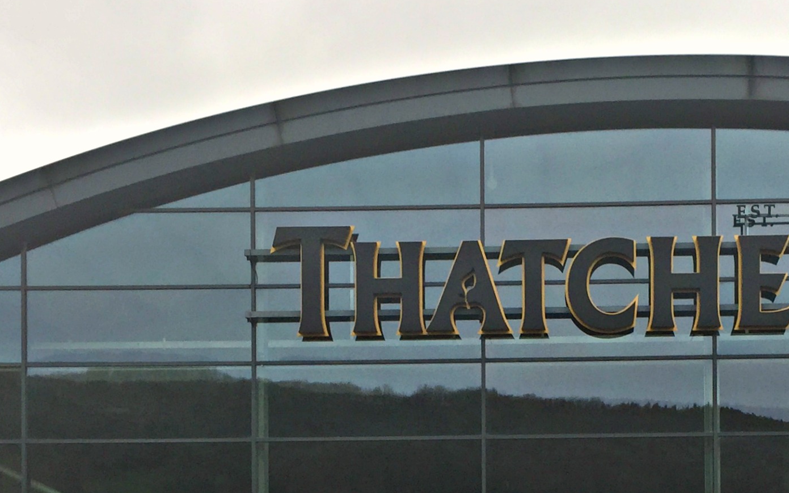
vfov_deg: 18.3
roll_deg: +0.3
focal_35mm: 68
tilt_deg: +1.6
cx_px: 504
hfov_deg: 30.1
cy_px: 567
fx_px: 1462
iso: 32
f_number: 2.2
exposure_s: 1/255
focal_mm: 4.15
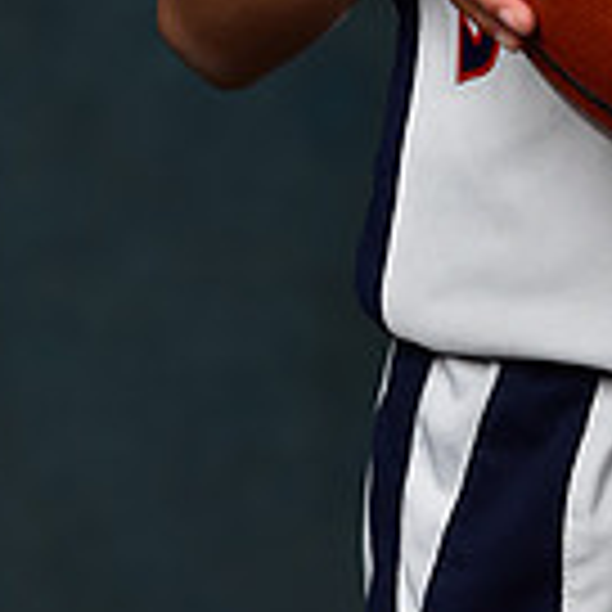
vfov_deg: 3.2
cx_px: 839
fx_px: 10881
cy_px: -536
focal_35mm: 544
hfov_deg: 3.2
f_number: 5
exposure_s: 1/200
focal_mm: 150
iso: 250
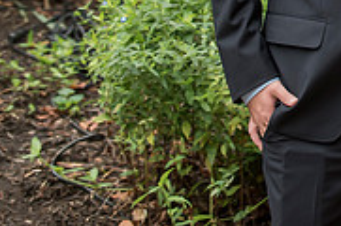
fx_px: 2780
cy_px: -143
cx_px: 484
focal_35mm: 294
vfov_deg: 4.6
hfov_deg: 6.9
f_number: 3.5
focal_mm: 90
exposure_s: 1/640
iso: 400
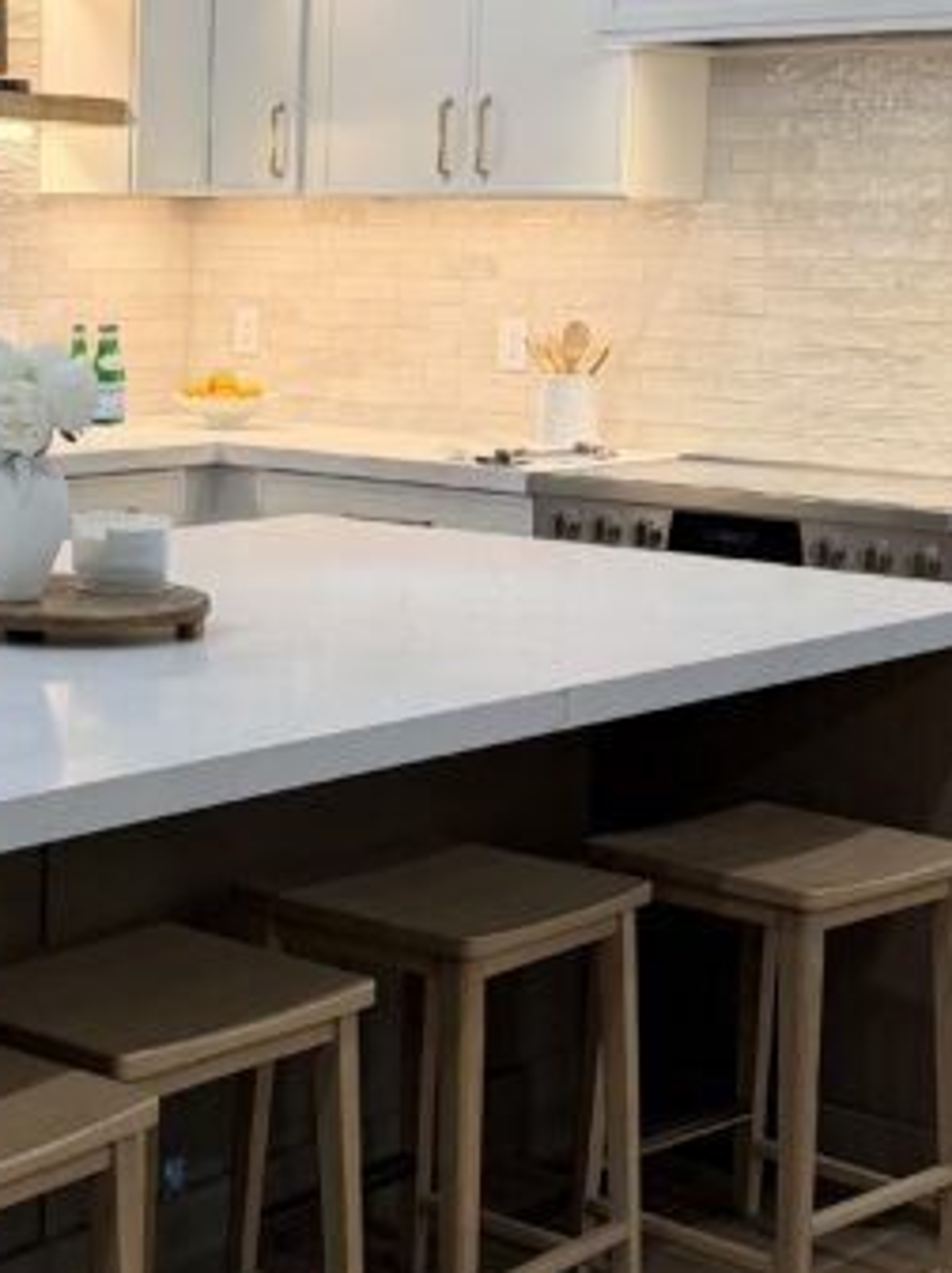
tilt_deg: -4.9
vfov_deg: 26.5
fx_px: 2682
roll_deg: -1.1
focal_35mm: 73
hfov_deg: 19.2
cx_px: -113
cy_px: 419
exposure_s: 1/120
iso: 100
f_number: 1.78
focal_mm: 6.76
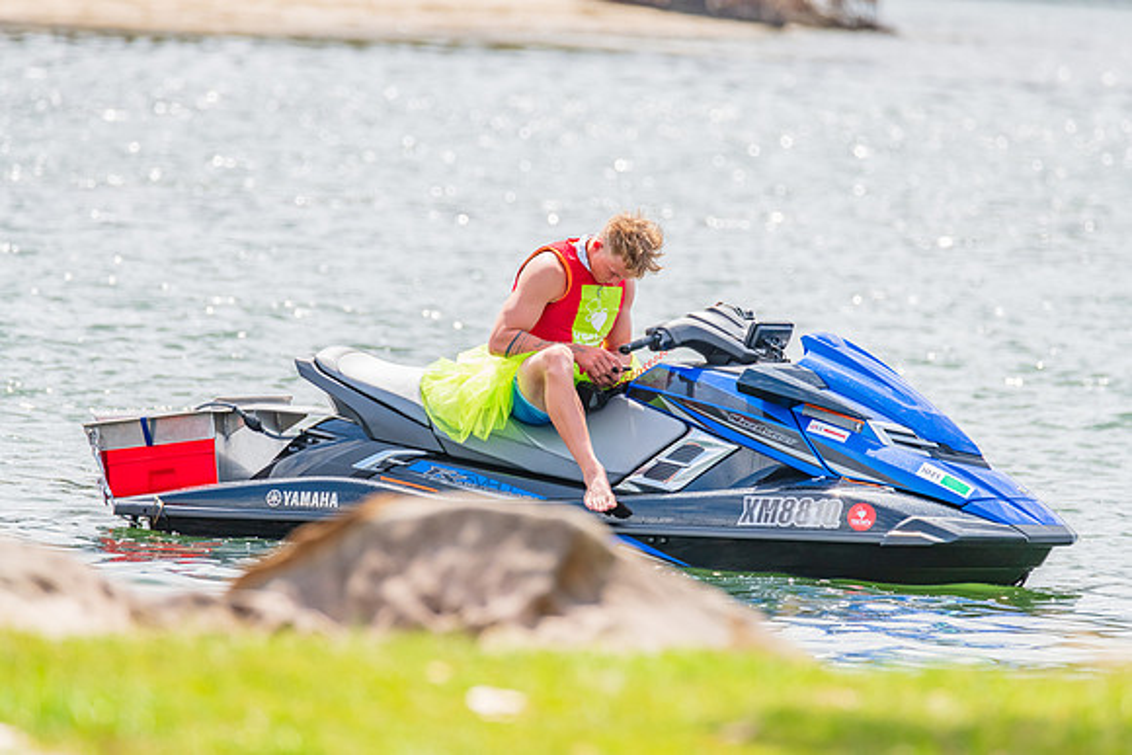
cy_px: 378
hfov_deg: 3.4
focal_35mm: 600
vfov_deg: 2.3
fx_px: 18870
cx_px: 566
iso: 800
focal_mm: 600
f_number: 11
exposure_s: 1/1250
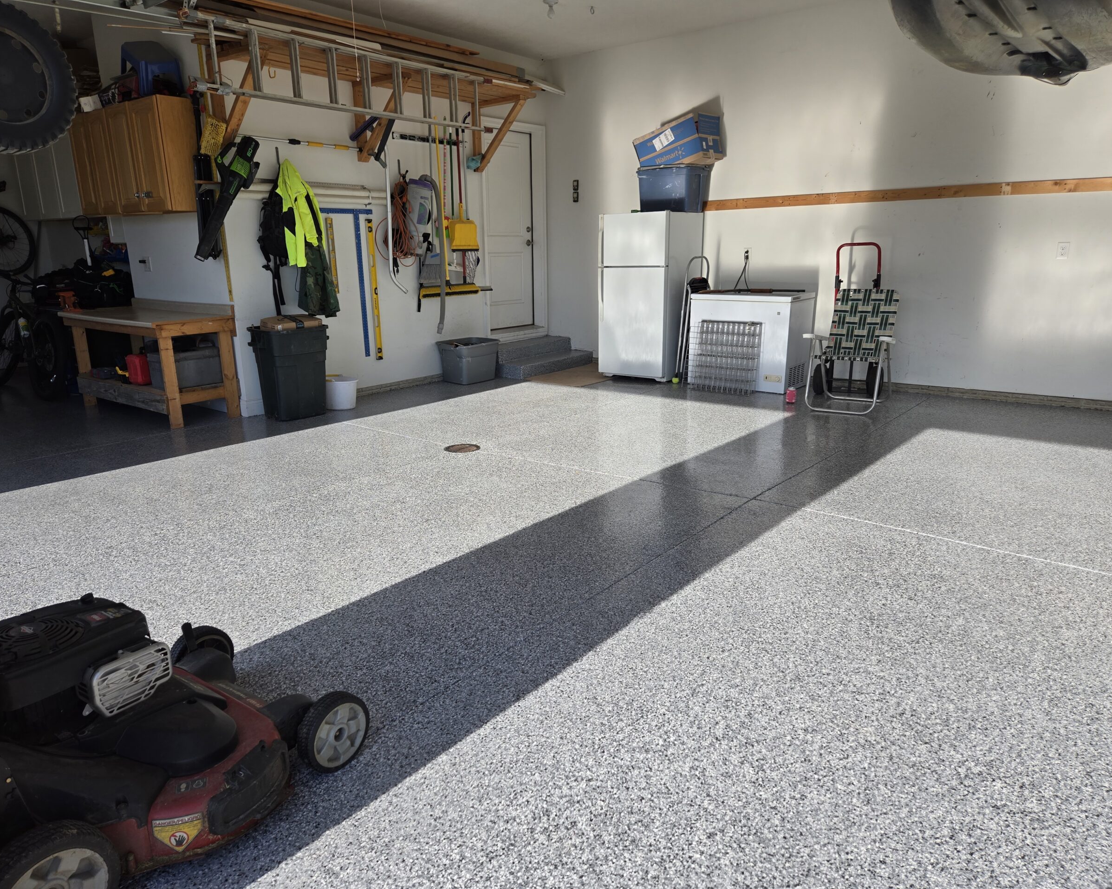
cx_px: 524
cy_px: 445
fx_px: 790
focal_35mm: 24
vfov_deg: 58.8
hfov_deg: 70.2
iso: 25
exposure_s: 1/742
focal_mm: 5.4
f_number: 1.8
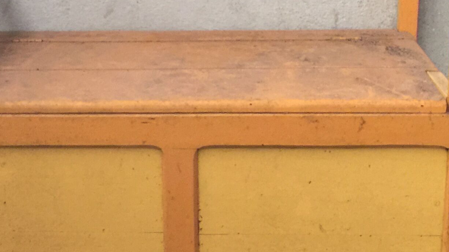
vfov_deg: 14.4
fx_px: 1000
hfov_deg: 25.3
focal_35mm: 84
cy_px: 98
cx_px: 188
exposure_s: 1/10
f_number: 2.2
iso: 100
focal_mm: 4.15
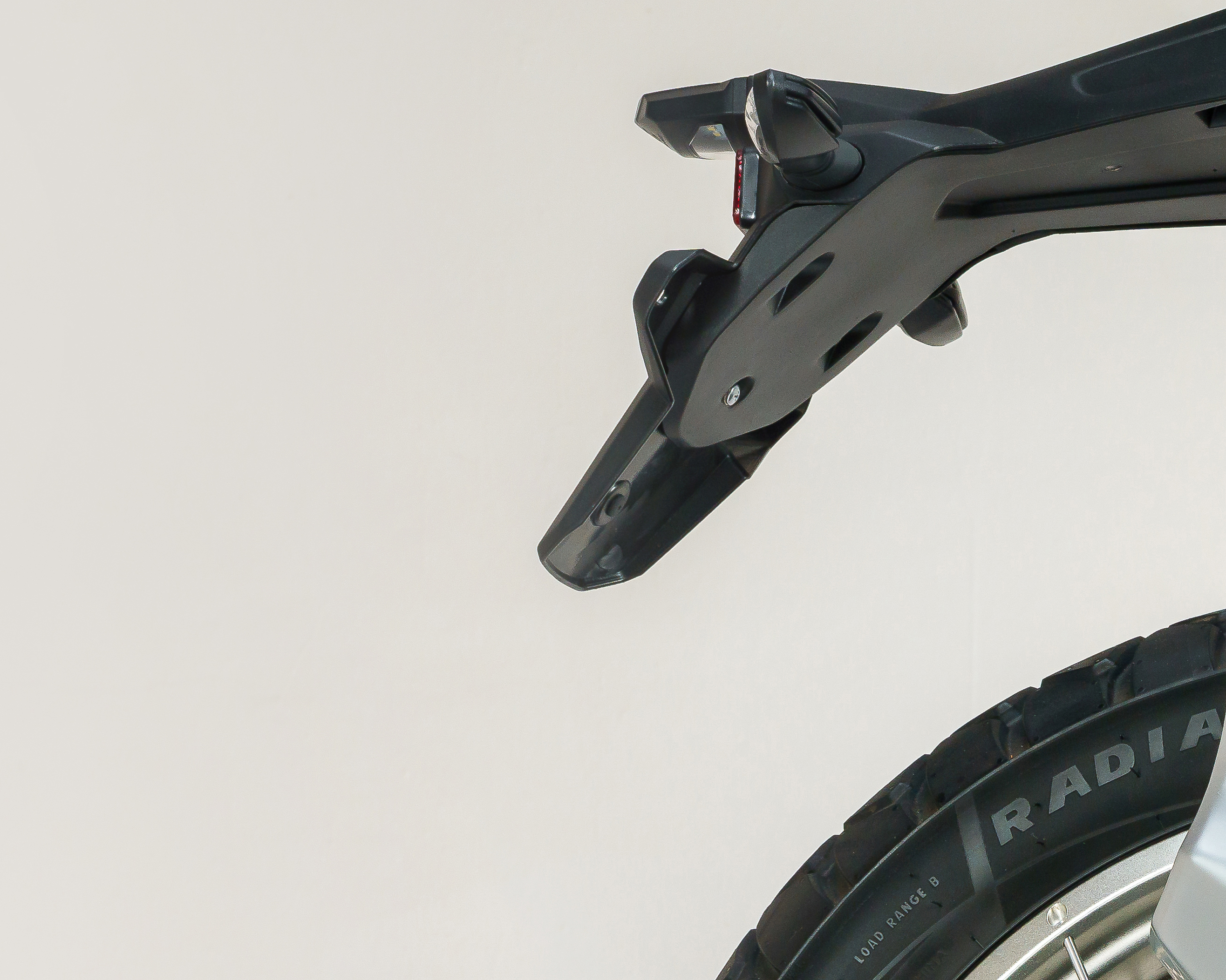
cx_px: 1715
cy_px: 839
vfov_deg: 12.6
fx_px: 4427
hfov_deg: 14.9
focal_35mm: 122
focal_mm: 36
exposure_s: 1/125
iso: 160
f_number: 10
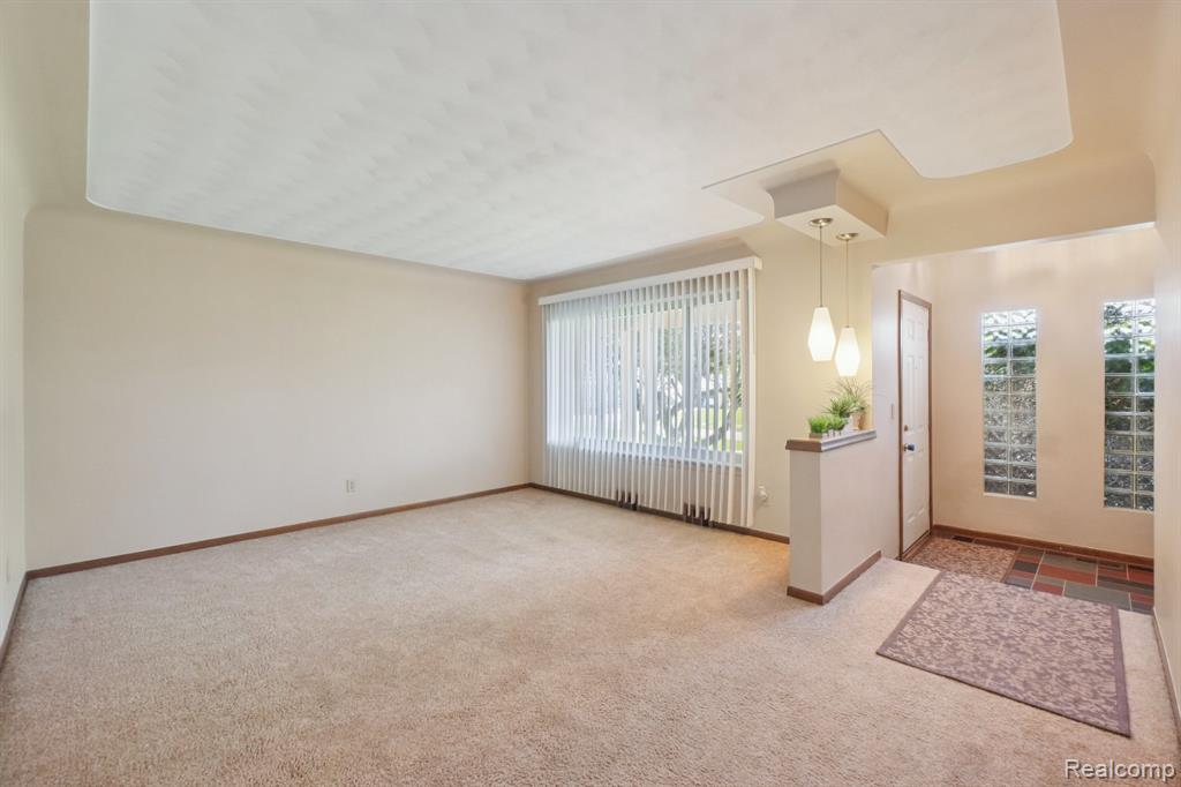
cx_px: 590
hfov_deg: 100.4
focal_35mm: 15
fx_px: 492
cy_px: 394
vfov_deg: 77.3
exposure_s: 1/30
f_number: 8
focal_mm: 10
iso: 1600
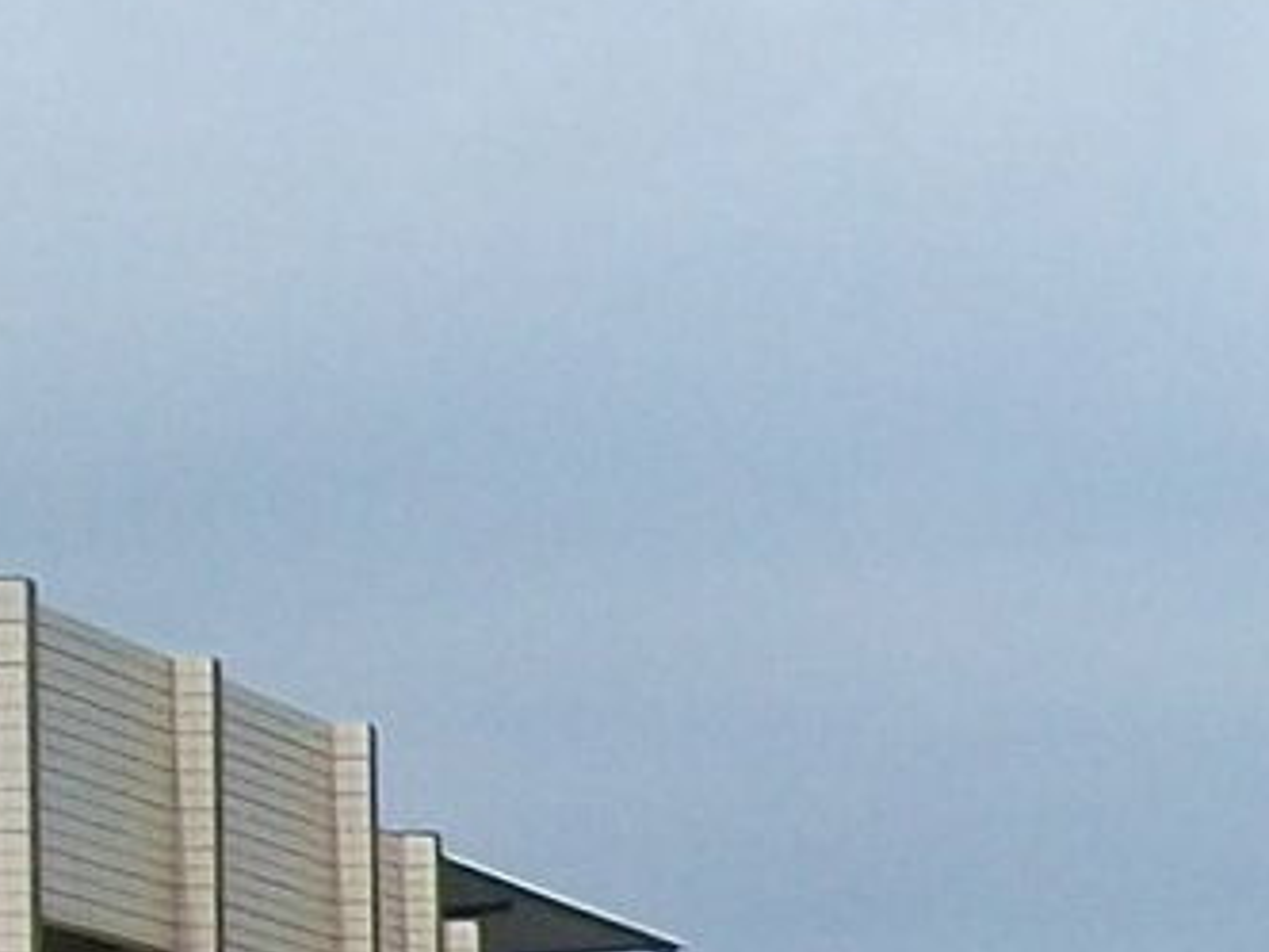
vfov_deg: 6.7
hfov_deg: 8.4
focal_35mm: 208
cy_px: 2516
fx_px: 7625
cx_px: 3364
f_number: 4.8
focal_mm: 6
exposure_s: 1/800
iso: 80
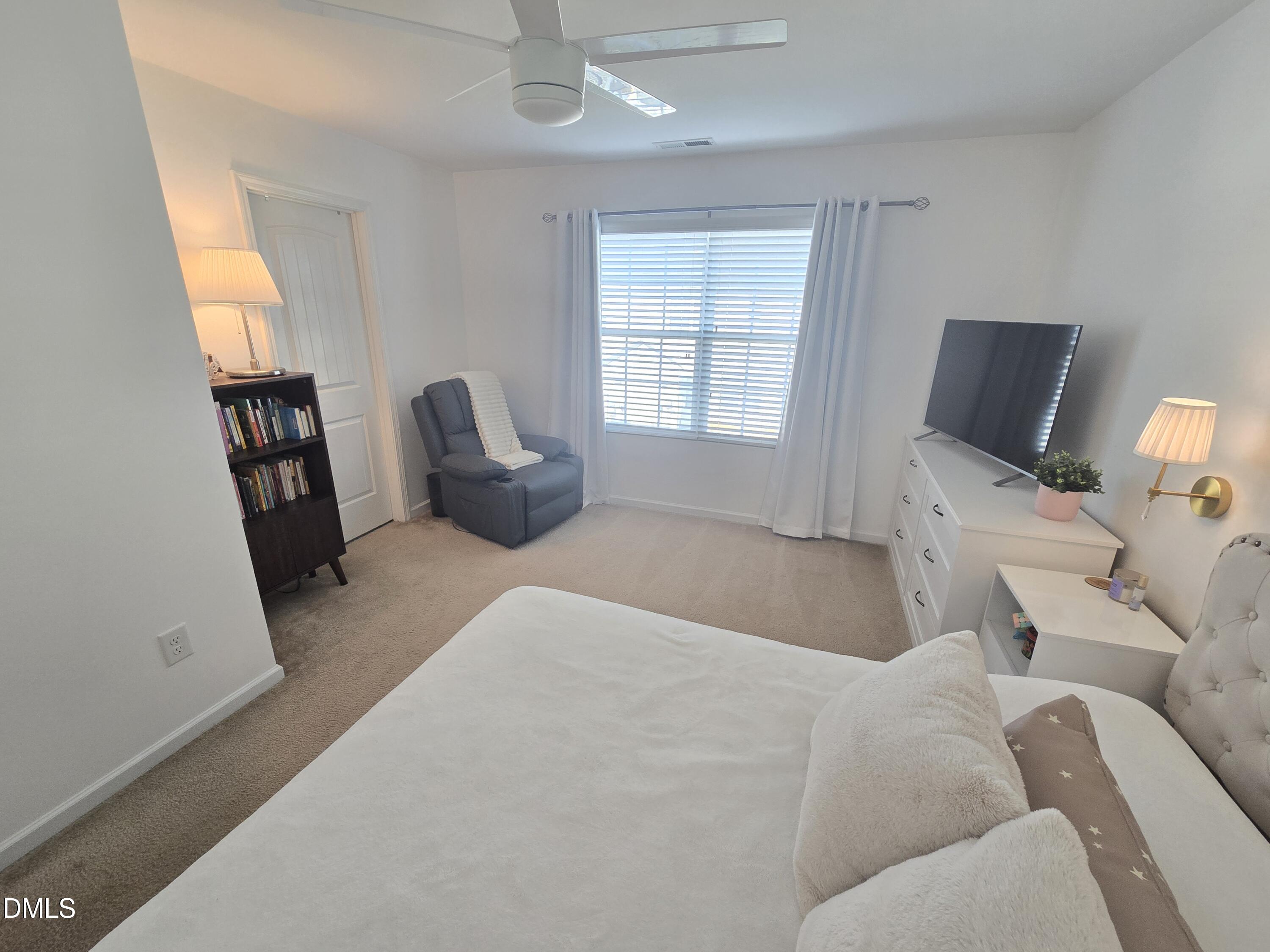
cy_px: 476
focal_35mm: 13
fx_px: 477
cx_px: 635
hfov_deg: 106.2
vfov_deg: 89.9
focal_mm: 2.2
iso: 100
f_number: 2.2
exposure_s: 1/60
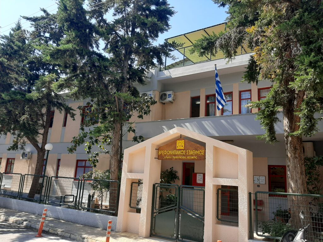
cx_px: 162
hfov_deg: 65.3
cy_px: 121
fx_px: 252
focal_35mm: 27
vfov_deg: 51.4
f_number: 1.7
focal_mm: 3.93
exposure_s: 1/631
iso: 40
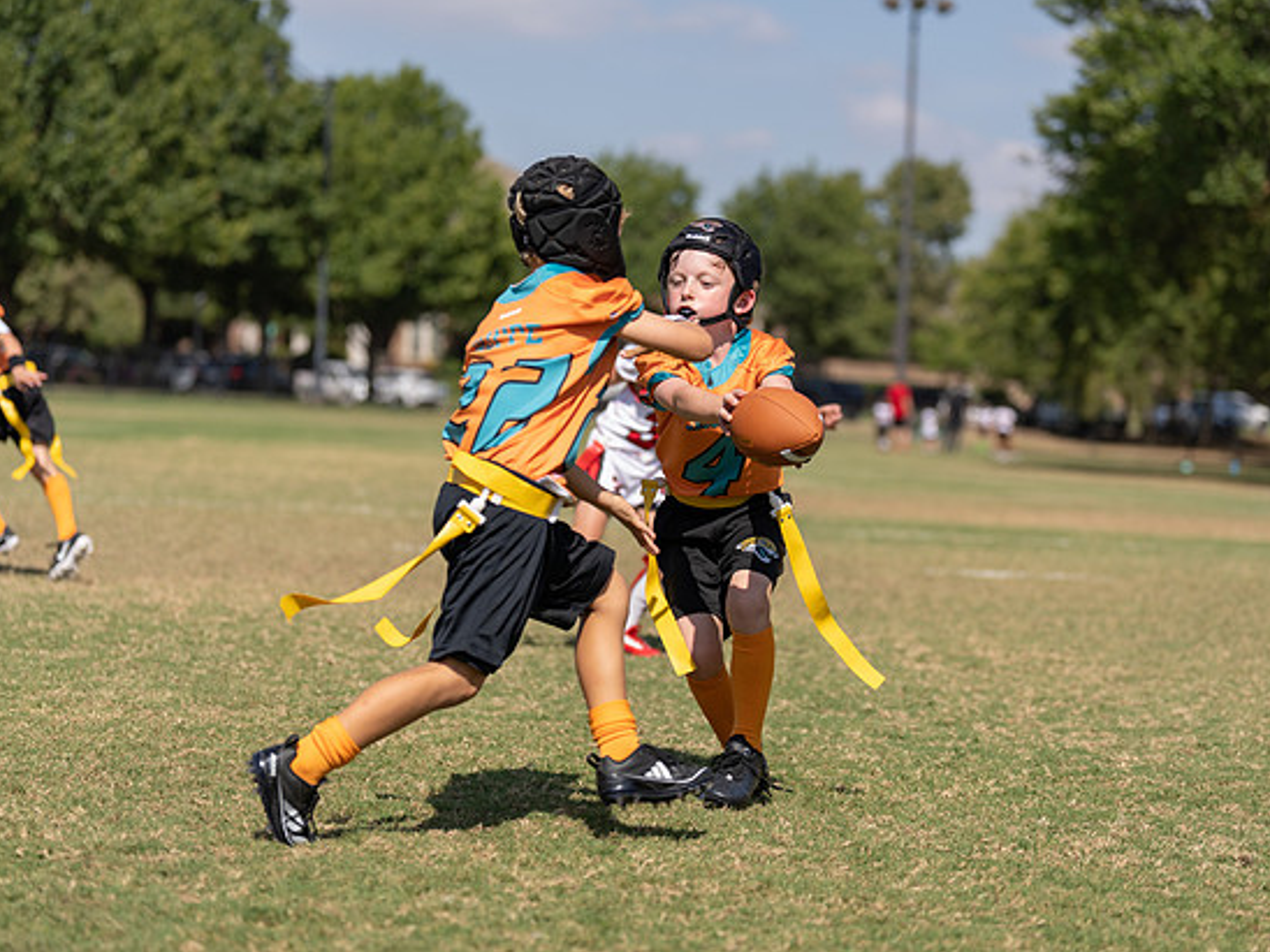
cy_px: 475
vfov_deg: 15.4
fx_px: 3522
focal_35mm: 96
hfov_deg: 20.4
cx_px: 665
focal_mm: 88
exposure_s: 1/1600
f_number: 2.8
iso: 100
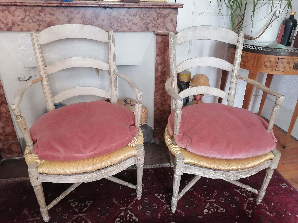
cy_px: 112
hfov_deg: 67.3
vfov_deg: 53.1
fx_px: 224
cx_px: 149
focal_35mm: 26
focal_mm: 5.3
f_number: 1.8
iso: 640
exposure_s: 1/25
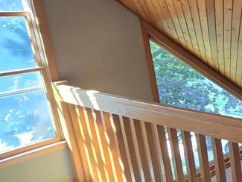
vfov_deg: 35.1
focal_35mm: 41
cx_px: 346
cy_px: 74
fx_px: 287
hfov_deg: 30.4
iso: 160
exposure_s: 1/60
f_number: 2.2
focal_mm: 2.2
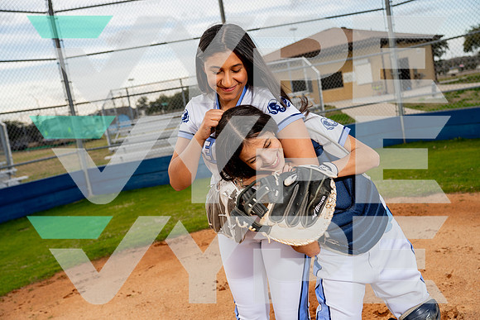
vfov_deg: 38.9
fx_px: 453
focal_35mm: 34
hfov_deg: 55.8
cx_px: 240
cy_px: 160
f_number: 4
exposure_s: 1/250
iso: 80
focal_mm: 34
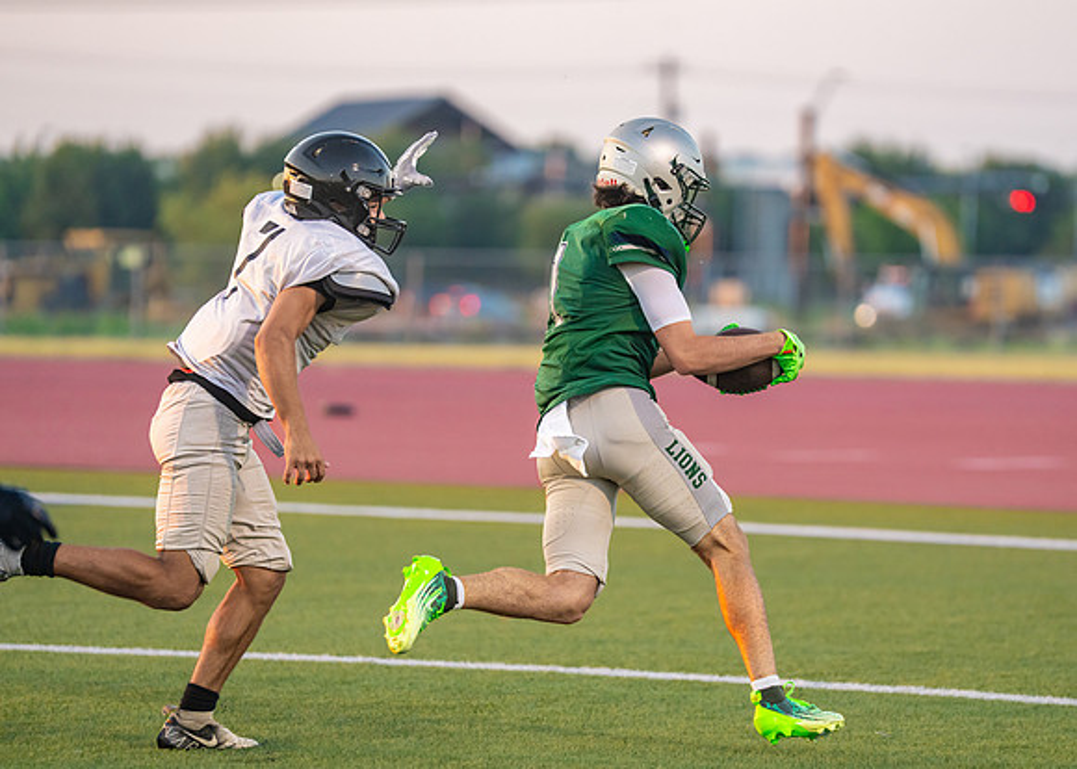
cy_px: 389
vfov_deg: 6.2
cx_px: 628
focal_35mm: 231
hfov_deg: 8.7
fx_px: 7070
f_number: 3.2
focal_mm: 200
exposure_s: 1/1600
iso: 1600
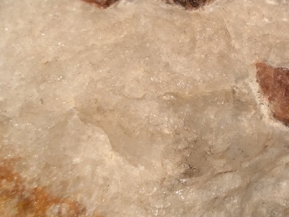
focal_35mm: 65
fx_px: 543
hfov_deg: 29.4
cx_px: 210
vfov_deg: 22.4
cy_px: 55
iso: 141
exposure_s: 1/33.3
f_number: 2
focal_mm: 3.54
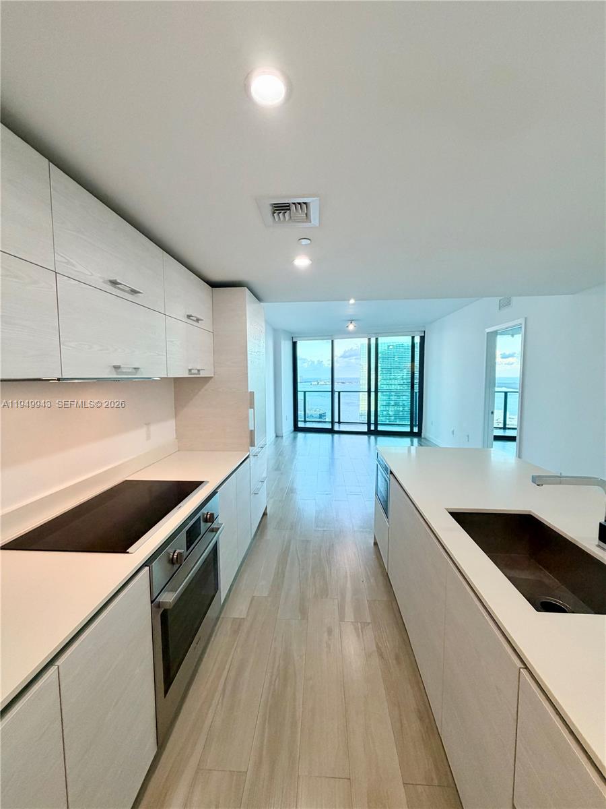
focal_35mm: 14
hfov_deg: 85.7
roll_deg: +0.6
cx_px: 303
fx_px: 327
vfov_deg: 102.1
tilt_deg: -4.9
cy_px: 404
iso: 250
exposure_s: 1/120
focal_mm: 2.22
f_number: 2.2
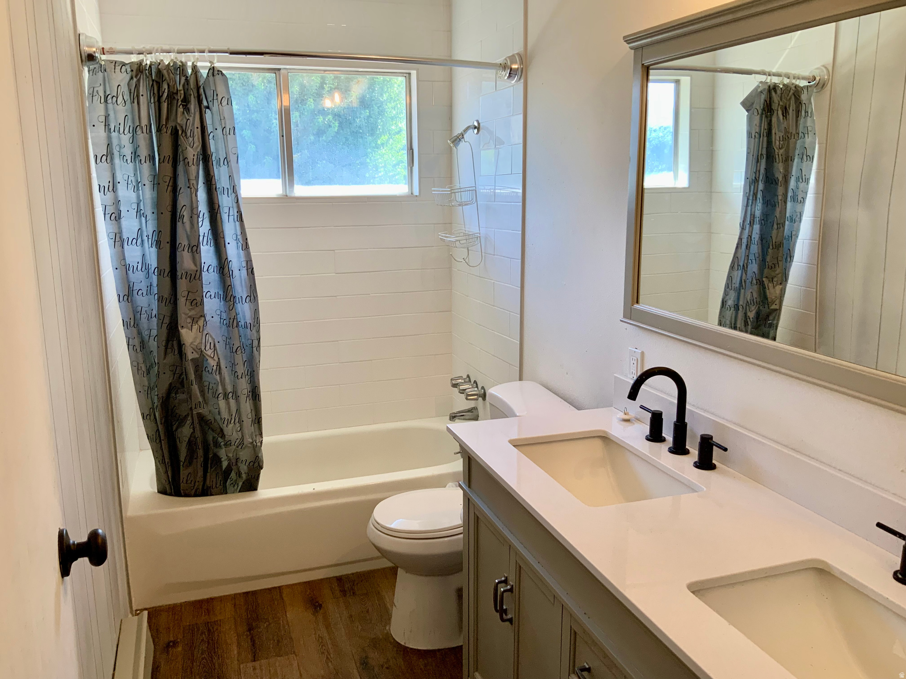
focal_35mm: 29
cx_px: 453
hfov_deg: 61.7
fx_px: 759
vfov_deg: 48.2
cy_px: 340
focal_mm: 3
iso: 50
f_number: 1.8
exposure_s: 1/120
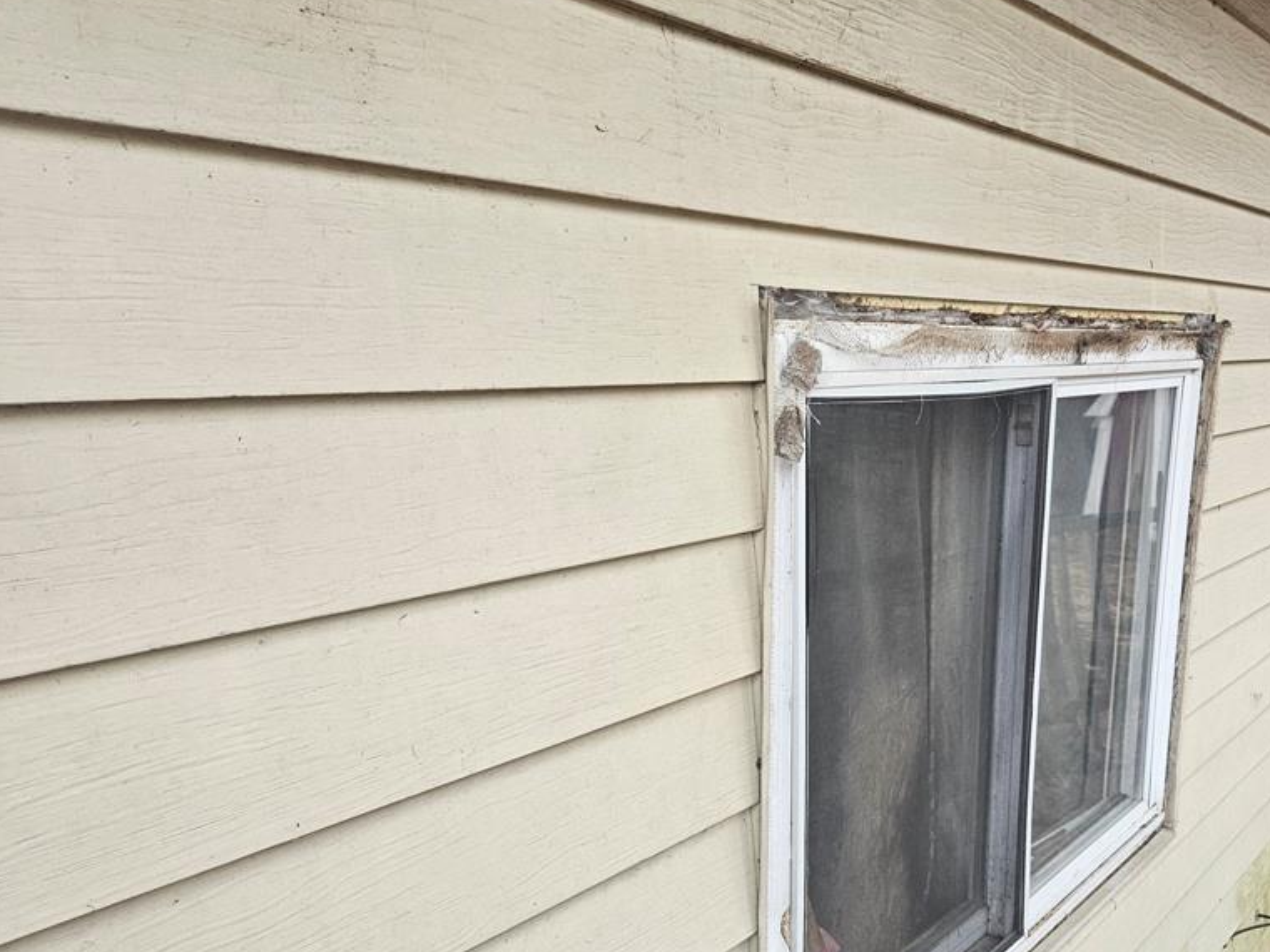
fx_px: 1137
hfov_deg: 57.4
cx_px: 822
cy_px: 591
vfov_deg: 45.1
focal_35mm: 31
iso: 200
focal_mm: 5.4
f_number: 1.8
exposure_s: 1/359
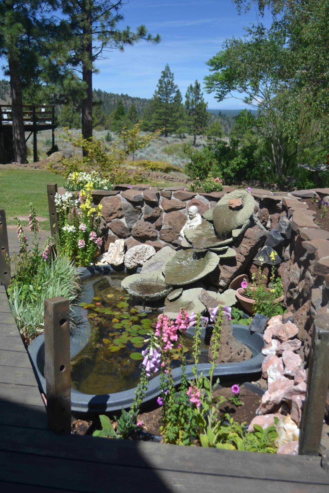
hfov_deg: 42.3
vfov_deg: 60.3
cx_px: 167
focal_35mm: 31
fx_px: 425
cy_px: 245
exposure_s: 1/1000
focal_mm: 20
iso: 100
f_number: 3.8
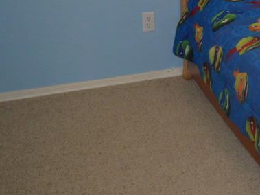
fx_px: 593
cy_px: -33
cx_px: 336
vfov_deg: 17.8
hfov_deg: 22.2
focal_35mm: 79
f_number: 3.5
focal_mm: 18
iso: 560
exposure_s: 1/60
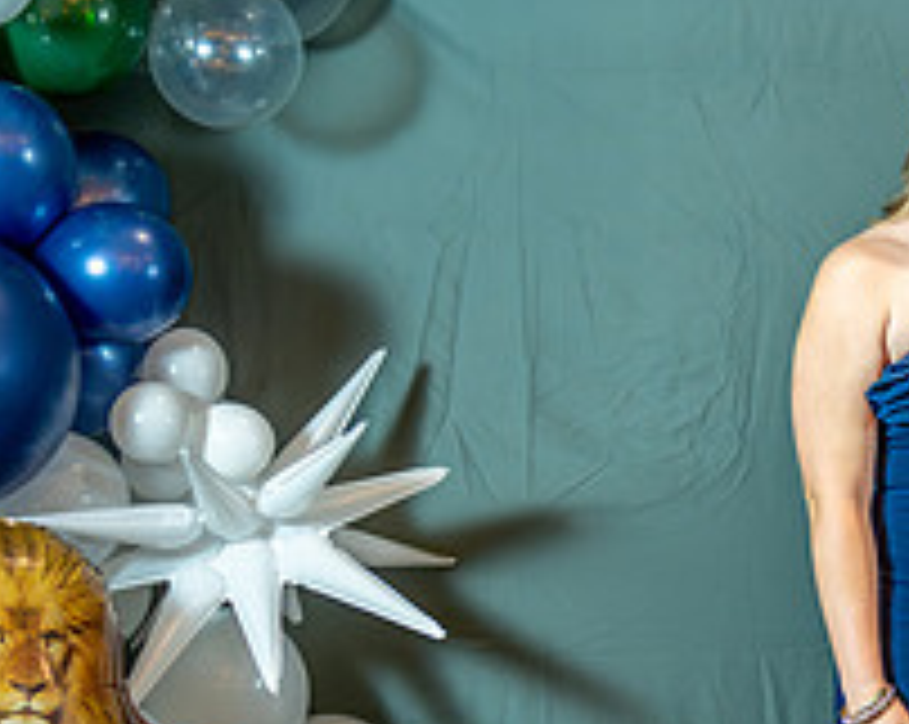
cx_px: 1155
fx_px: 4003
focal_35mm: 149
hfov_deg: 12.6
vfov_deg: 10.3
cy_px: 637
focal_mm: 50
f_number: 1.2
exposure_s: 1/400
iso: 1250
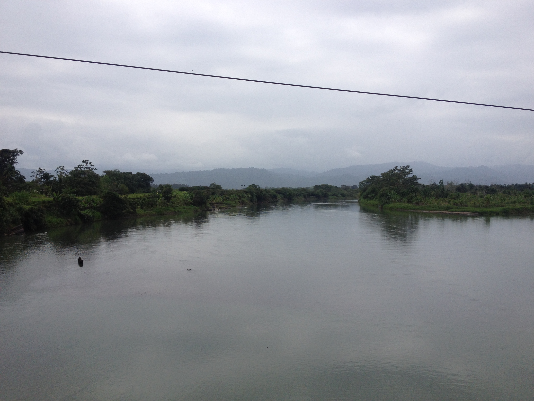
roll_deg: +0.1
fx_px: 540
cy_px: 200
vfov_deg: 40.7
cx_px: 267
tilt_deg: -4.7
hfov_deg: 52.6
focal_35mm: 35
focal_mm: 4.28
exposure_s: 1/2762
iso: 50
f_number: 2.4
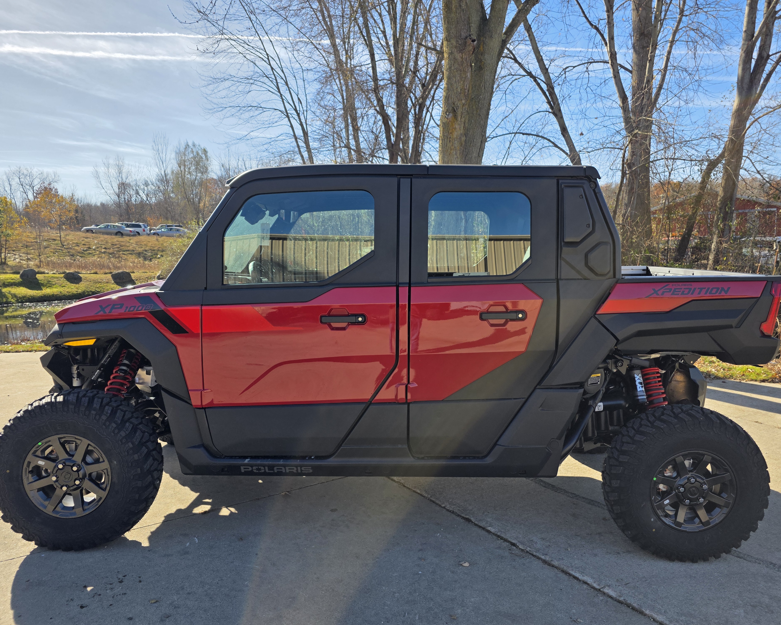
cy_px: 312
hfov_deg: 70.3
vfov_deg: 58.8
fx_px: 555
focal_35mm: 24
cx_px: 406
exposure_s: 1/3972
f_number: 1.7
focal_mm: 6.3
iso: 80
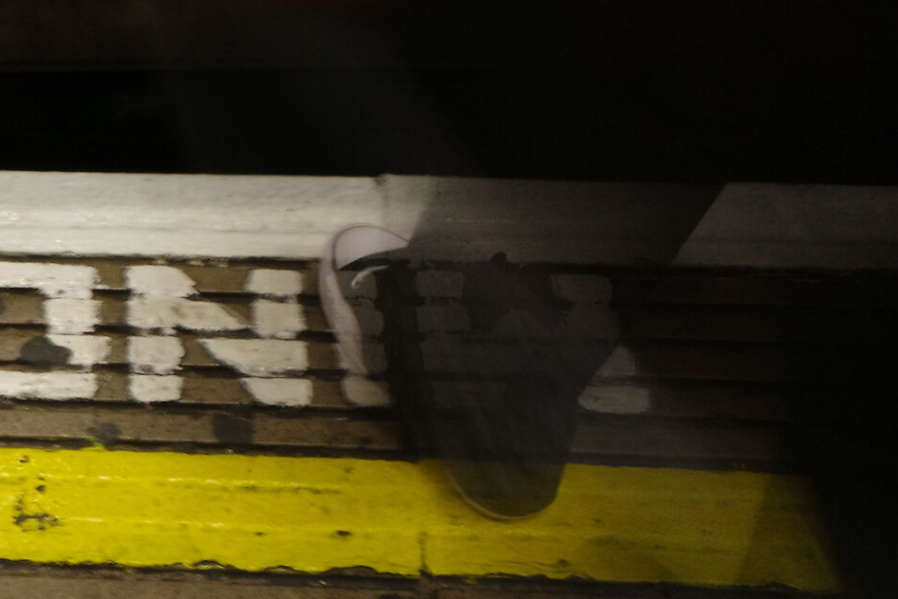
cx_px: -201
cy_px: 538
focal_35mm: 71
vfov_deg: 18.9
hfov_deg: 25.3
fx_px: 1771
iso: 1250
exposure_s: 1
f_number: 16
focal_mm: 18.3
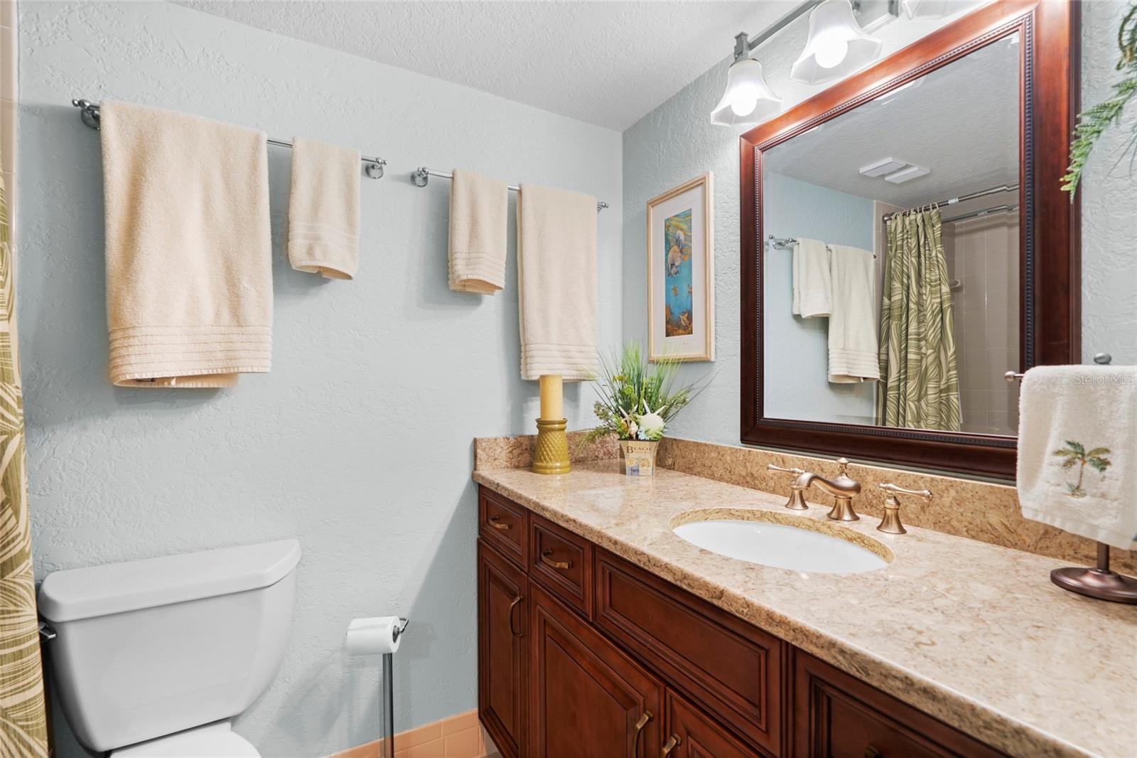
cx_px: 568
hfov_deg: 96.7
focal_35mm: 16
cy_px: 379
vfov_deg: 73.7
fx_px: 505
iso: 250
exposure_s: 2
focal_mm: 16
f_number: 9
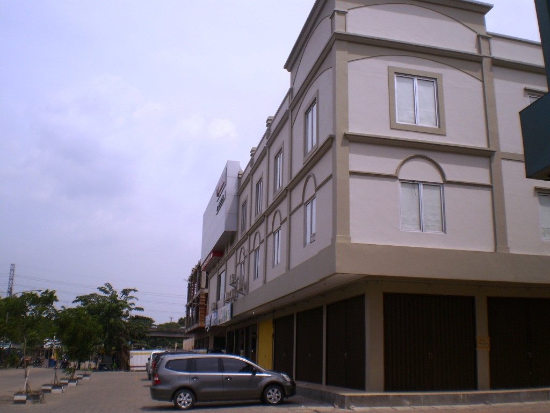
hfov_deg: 51.4
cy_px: 206
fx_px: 572
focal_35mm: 36
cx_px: 275
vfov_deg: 39.7
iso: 64
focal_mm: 6.3
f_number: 4.6
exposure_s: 1/1600
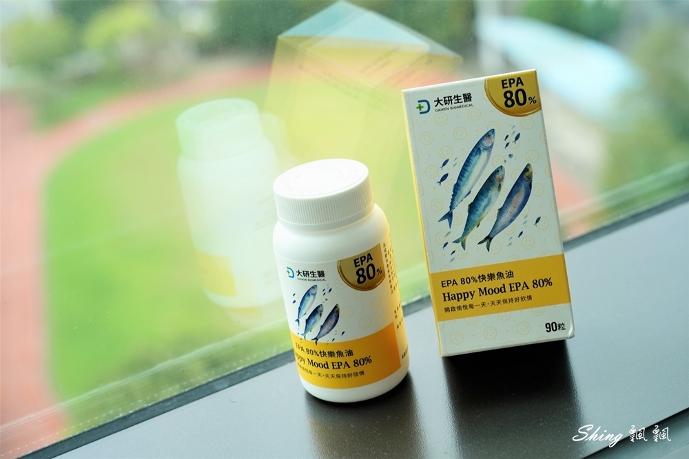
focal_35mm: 67
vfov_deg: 20.3
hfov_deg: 30.1
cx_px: 344
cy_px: 230
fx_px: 1282
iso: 200
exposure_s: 1/80
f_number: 6.3
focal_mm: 67
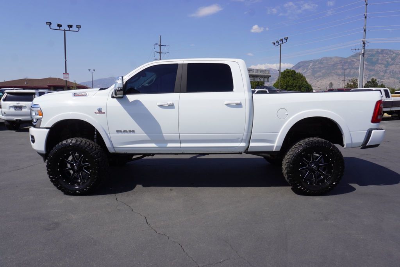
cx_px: 200
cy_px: 134
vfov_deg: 53.2
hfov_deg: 73.7
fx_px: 267
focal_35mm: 24
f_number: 10
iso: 100
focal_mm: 16
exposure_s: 1/250
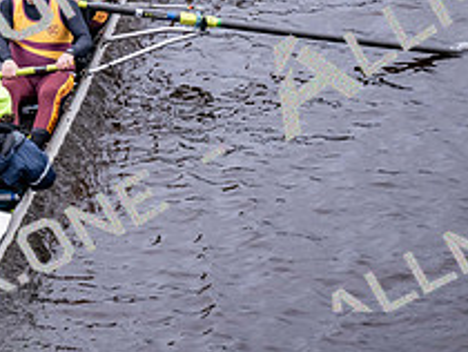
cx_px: 82
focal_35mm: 530
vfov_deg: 2.8
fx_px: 7174
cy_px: -70
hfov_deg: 3.7
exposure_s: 1/2000
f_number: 2.8
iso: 2800
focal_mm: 200
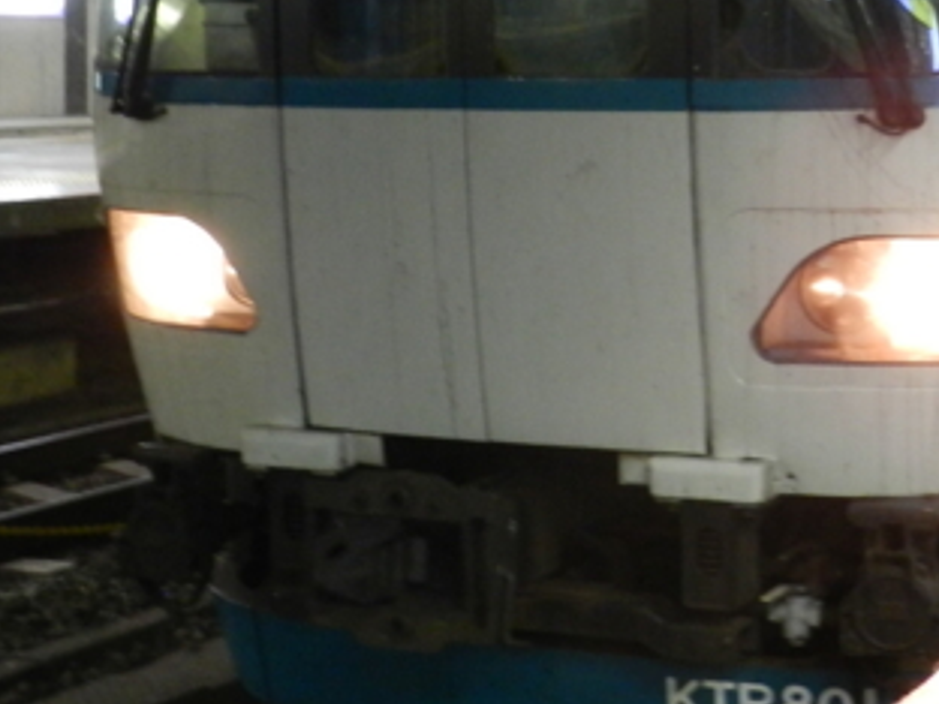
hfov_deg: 23.4
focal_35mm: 82
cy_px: 99
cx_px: 789
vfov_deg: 17.8
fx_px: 2224
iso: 400
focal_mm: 5.6
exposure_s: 1/5
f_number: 3.7
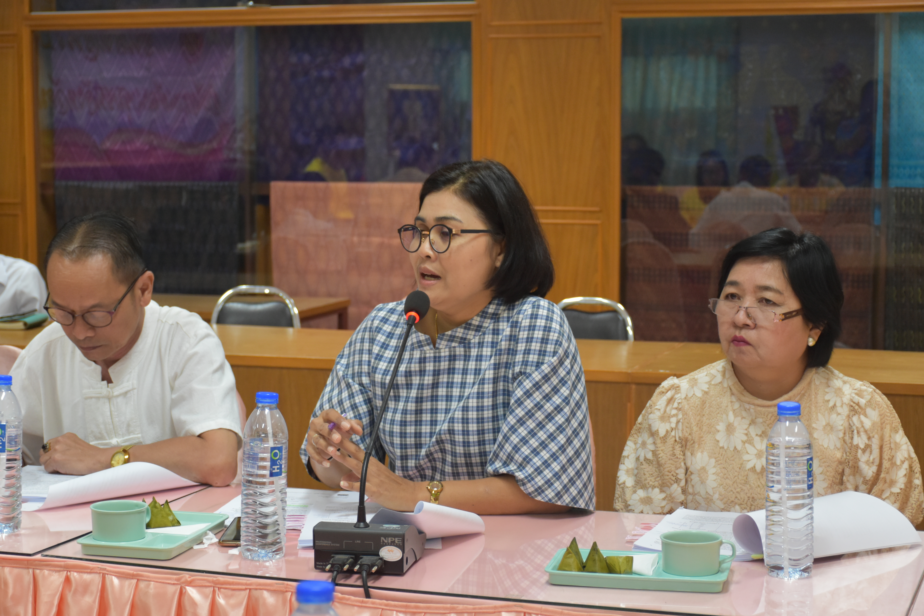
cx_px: 462
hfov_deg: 28.1
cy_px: 308
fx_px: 1848
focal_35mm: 72
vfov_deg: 18.9
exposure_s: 1/60
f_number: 4.5
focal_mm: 48
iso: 1100
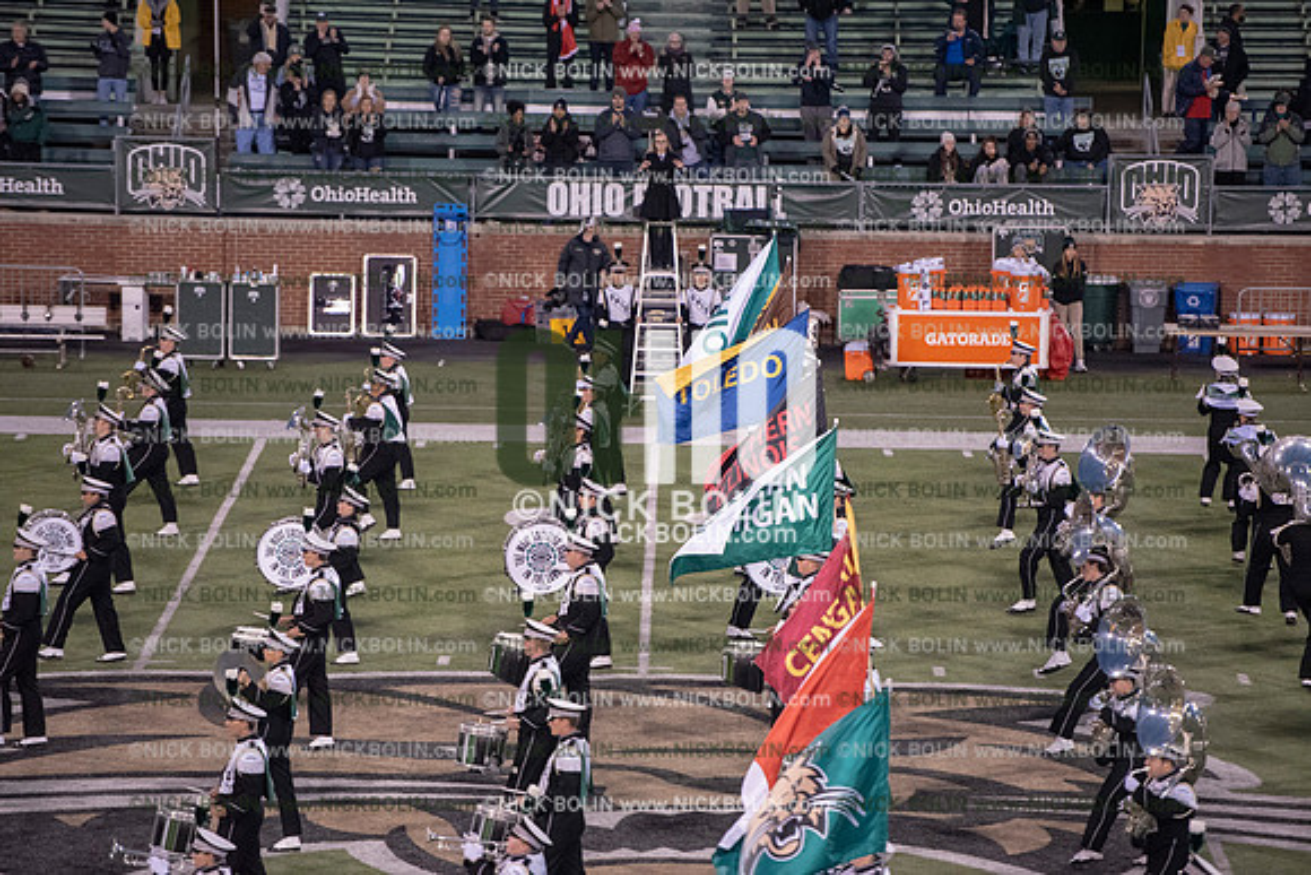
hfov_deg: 10.3
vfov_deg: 6.9
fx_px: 7285
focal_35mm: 200
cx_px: 656
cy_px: 438
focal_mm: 200
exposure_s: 1/1250
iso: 5000
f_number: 3.2
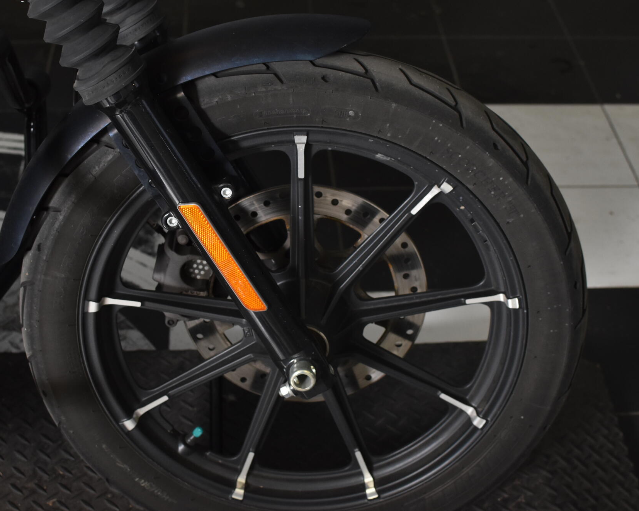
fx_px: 1126
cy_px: 255
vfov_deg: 25.6
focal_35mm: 60
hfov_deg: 31.6
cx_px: 280
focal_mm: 35
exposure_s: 1/160
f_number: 4.5
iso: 800
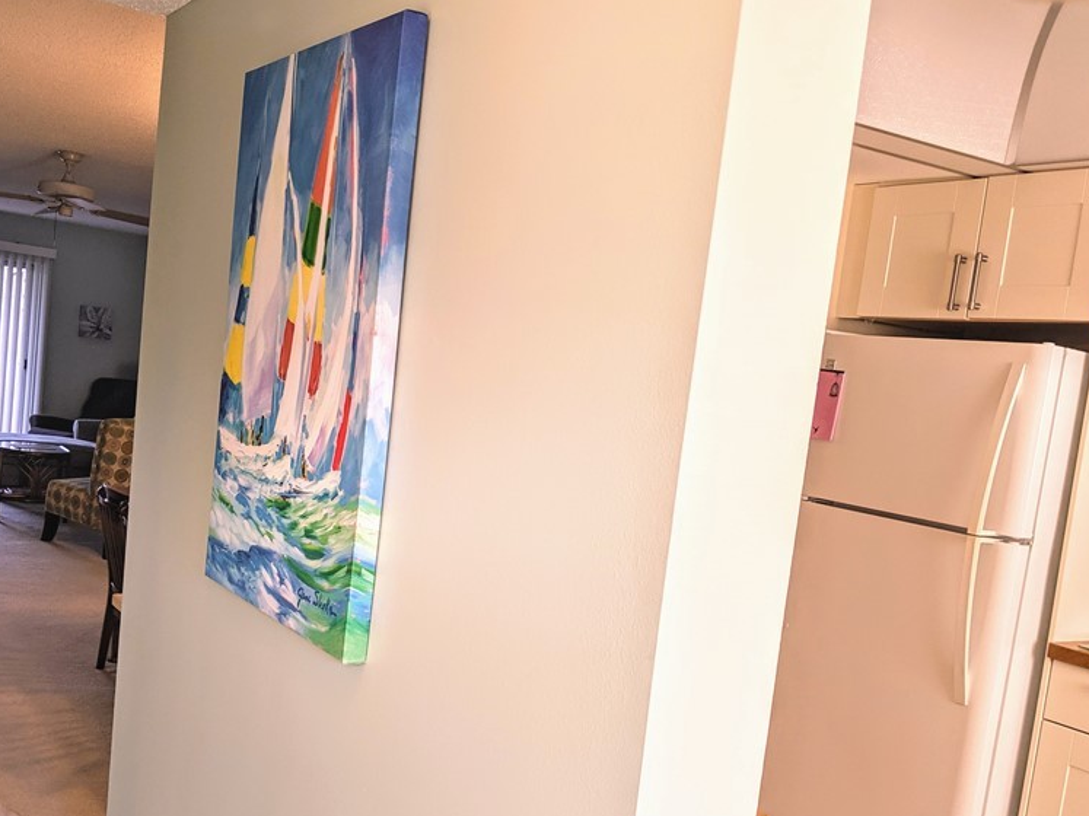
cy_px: 488
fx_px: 1164
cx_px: 497
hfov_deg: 50.1
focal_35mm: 37
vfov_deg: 38.5
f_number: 1.8
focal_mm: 4.44
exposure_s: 1/120
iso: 62
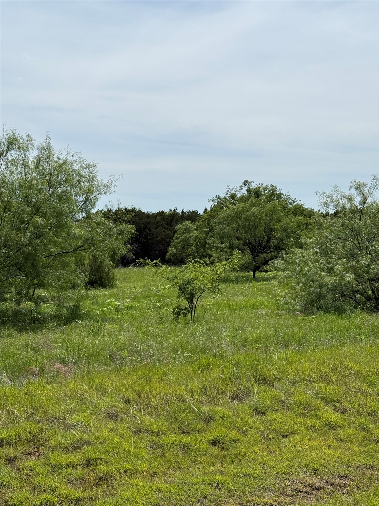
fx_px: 701
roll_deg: +0.6
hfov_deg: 30.3
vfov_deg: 39.7
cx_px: 190
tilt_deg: -0.5
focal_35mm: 48
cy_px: 253
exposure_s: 1/11364
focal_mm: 6.76
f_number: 1.78
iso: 64
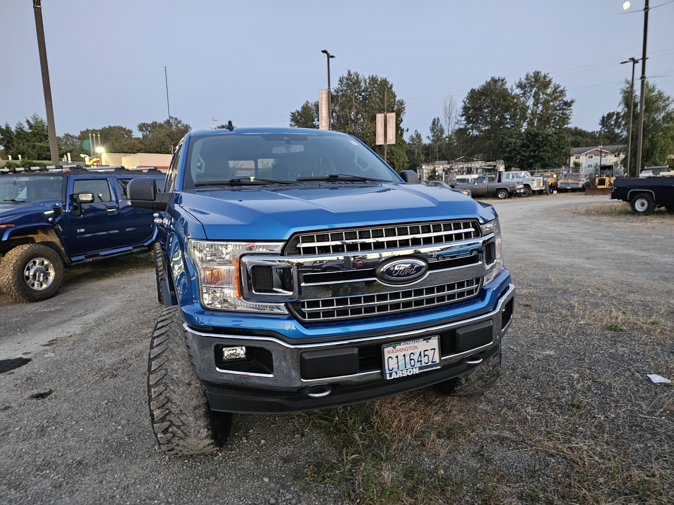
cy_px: 252
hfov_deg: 73.9
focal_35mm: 23
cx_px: 337
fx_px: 448
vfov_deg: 58.9
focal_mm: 6.3
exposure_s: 1/40
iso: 640
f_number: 1.7
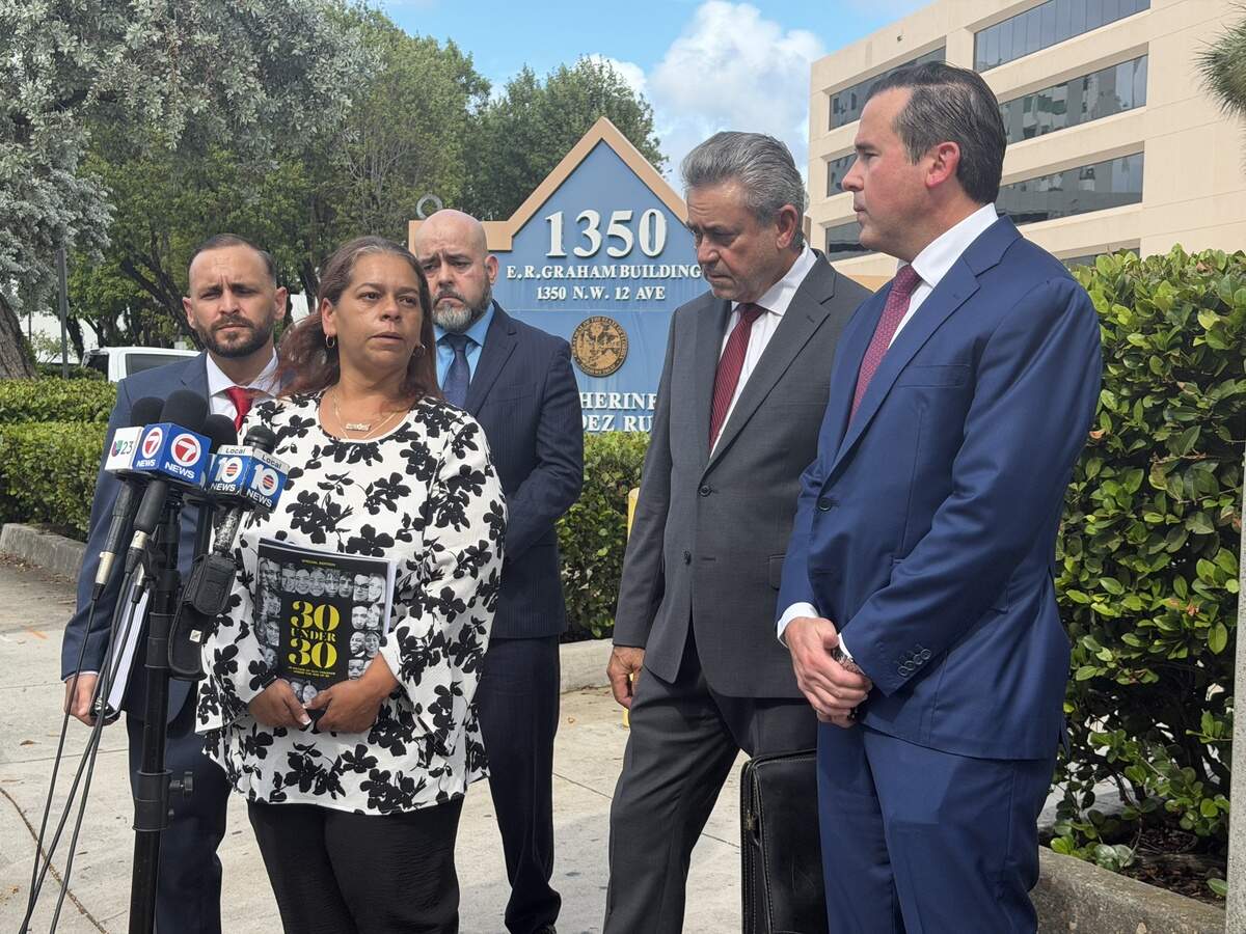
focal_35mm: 48
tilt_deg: -3.1
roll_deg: -1.2
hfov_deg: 39.7
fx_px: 1728
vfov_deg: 30.3
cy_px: 467
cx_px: 623
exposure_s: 1/1116
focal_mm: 6.76
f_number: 1.78
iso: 64
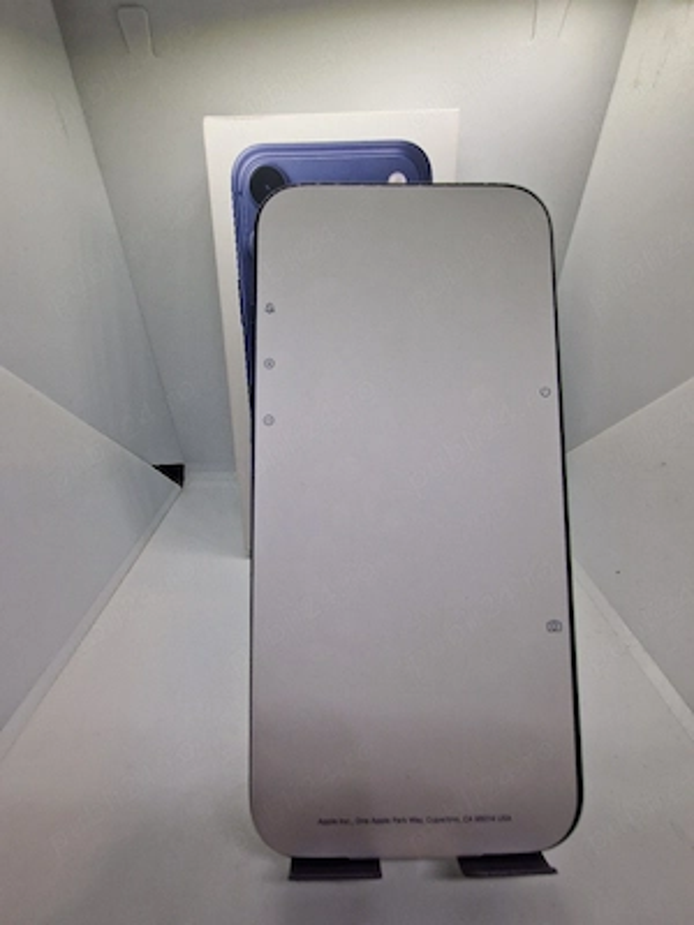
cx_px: 347
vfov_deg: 106.2
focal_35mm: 13
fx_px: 348
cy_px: 462
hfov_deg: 89.9
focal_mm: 2.2
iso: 50
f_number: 2.2
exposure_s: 1/333
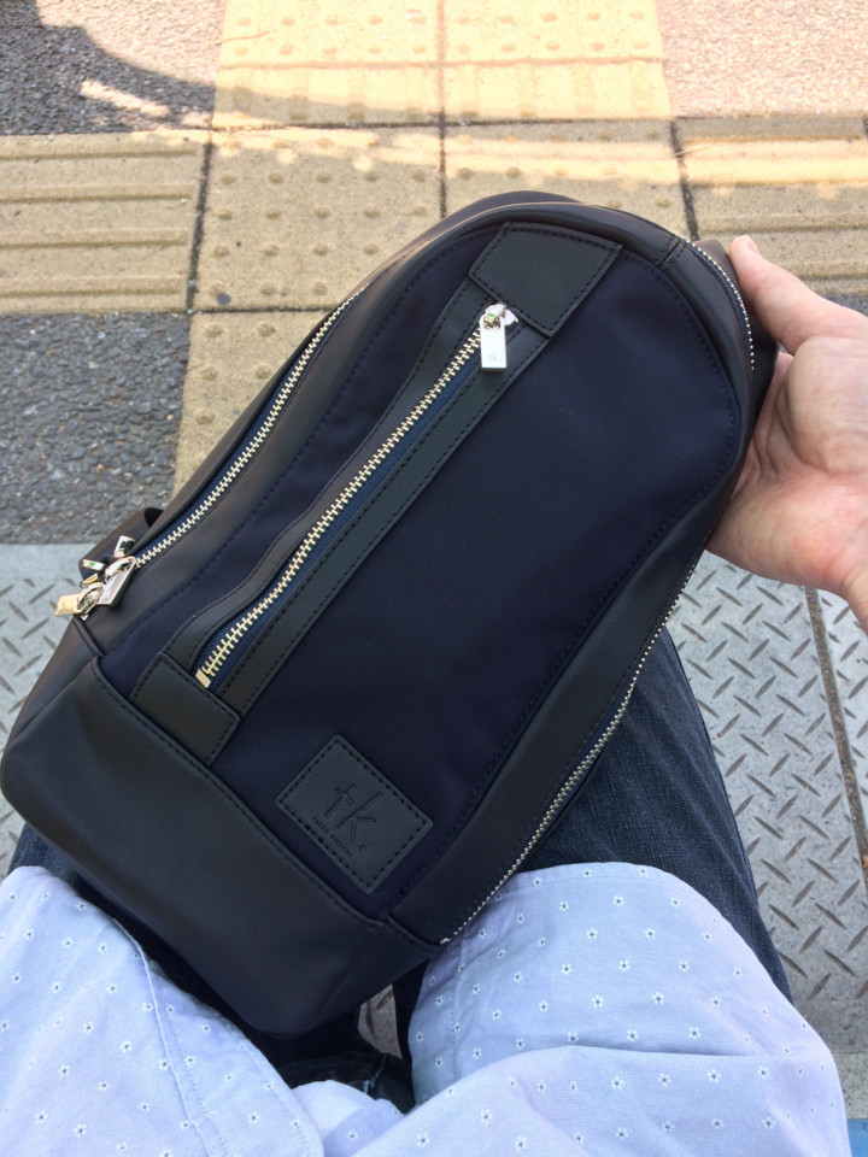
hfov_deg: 48.2
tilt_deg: -65.7
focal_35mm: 29
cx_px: 434
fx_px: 970
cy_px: 578
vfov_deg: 61.7
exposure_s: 1/357
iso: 32
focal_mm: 4.15
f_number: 2.2
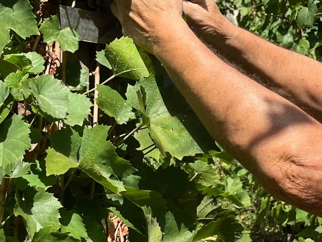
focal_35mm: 91
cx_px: 200
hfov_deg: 21.5
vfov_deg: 16.2
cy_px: 94
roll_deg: +2.3
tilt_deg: +7.2
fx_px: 847
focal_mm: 5.1
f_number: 1.6
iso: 50
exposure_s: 1/1957
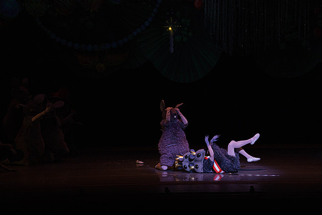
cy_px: 108
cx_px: 161
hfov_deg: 10.3
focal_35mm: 200
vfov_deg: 6.9
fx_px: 1789
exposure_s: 1/320
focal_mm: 200
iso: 5000
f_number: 9
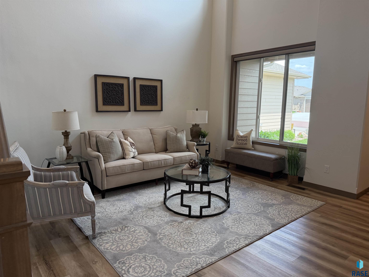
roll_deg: -0.8
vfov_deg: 56.8
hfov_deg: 71.6
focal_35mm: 24
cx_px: 184
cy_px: 138
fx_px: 256
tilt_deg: -8.6
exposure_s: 1/235
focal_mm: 6.76
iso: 200
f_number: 1.78
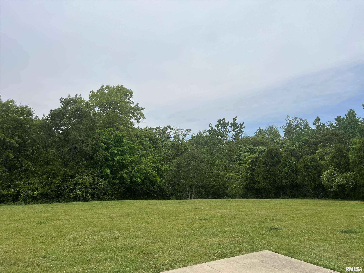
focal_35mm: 26
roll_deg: +2.0
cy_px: 136
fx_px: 273
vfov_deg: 53.1
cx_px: 182
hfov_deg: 67.3
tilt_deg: +7.5
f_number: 1.5
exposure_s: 1/6211
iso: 50
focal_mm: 5.7
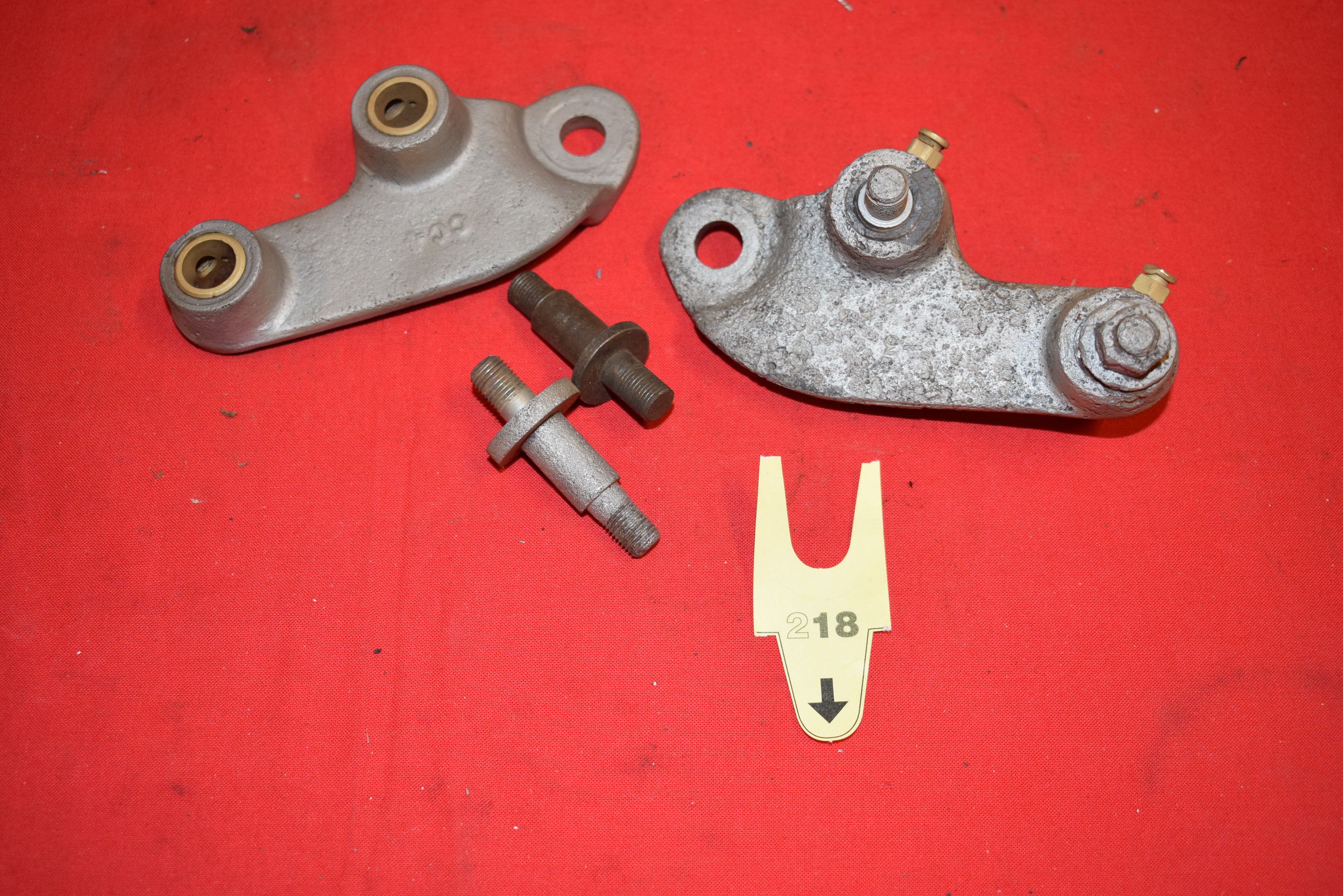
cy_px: 448
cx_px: 672
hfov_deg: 46.4
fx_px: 1567
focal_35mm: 42
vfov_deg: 31.9
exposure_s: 1/100
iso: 640
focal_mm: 28
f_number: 5
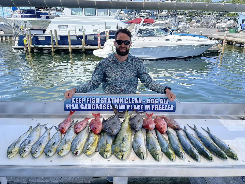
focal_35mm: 26
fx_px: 184
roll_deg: -2.5
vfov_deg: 53.1
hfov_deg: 67.3
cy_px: 92
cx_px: 122
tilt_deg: -21.0
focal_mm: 5.1
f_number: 1.6
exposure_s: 1/1575
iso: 32
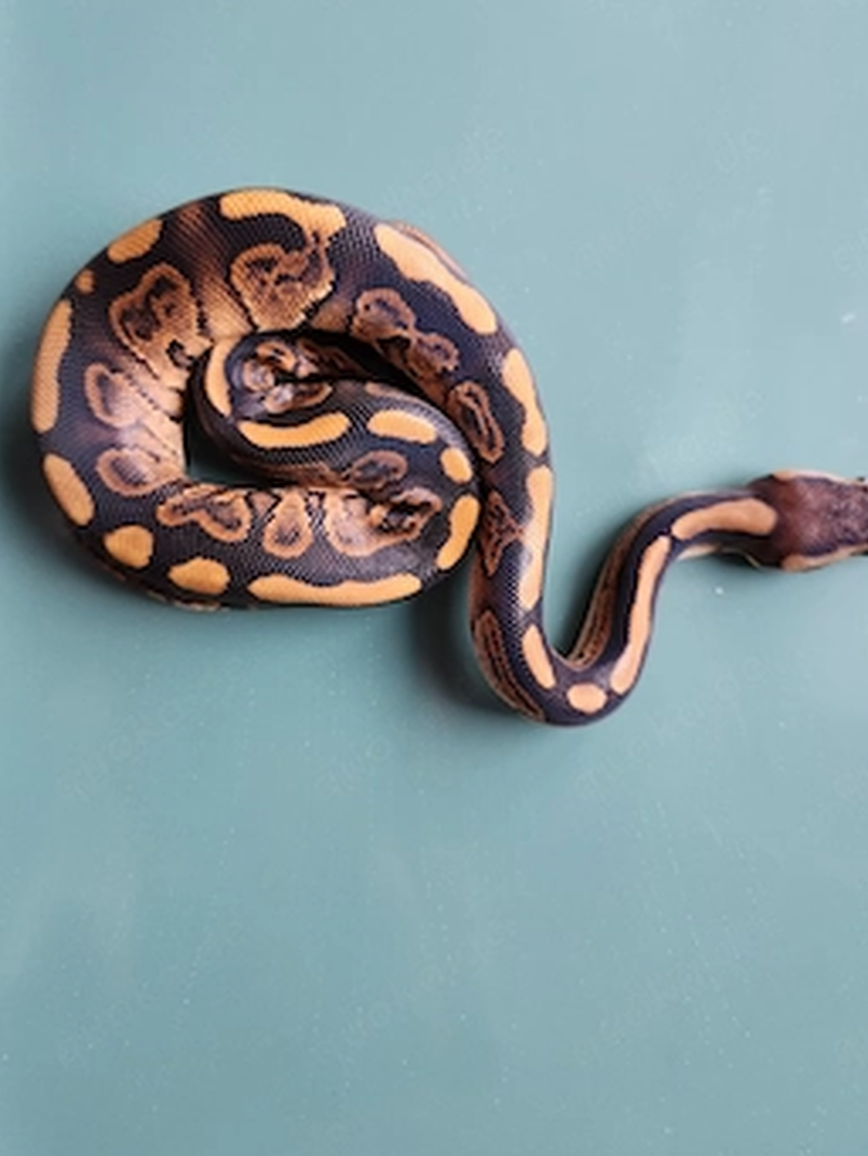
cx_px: 481
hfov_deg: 51.3
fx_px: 902
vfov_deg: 65.0
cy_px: 498
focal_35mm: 27
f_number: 1.8
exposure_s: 1/101
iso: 160
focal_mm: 5.4
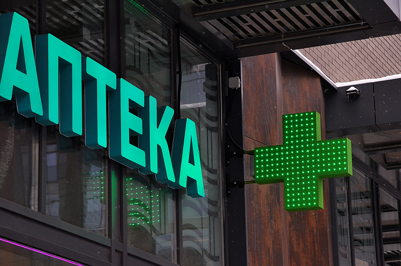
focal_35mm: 128
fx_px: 1417
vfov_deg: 10.7
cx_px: 200
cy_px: 133
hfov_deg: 16.1
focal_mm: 85
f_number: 8
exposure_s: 1/250
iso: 1000
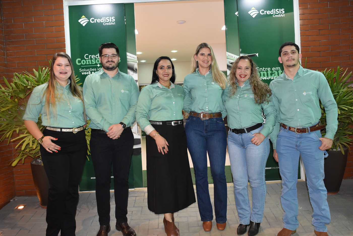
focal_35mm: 33
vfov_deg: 40.0
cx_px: 176
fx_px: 324
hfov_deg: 57.2
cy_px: 118
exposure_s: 1/60
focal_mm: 22
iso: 1600
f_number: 5.6
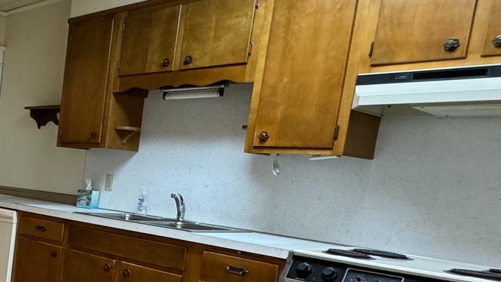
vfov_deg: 27.0
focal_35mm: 43
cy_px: 239
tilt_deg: -8.5
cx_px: -71
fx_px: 571
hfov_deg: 37.9
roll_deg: -4.2
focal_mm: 2.22
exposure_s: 1/60
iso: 400
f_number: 2.2
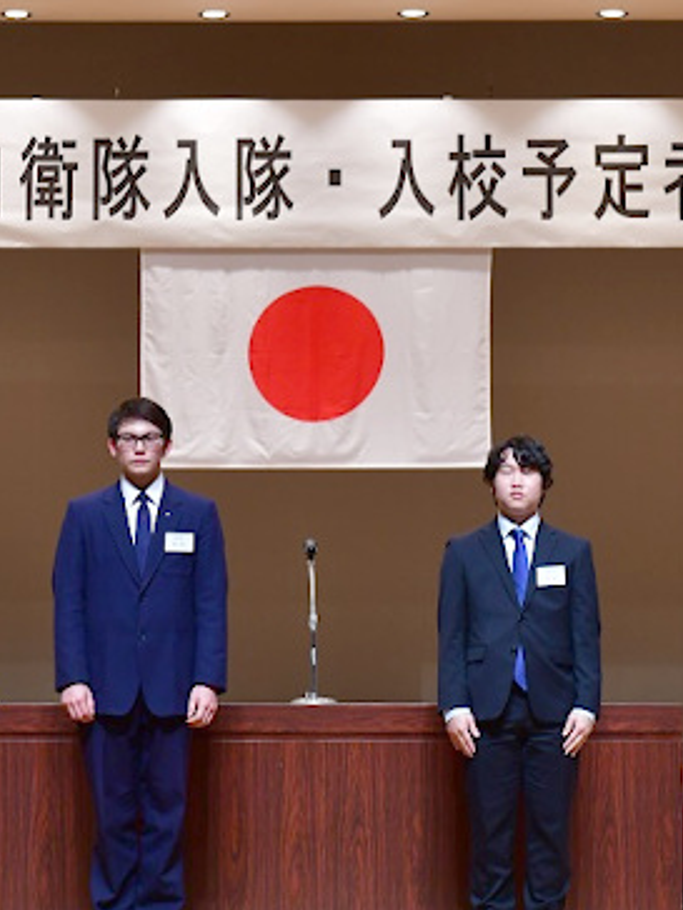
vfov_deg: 17.7
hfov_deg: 13.3
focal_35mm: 111
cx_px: 263
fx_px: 2920
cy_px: 492
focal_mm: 70
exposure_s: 1/50
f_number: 6.3
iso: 1000
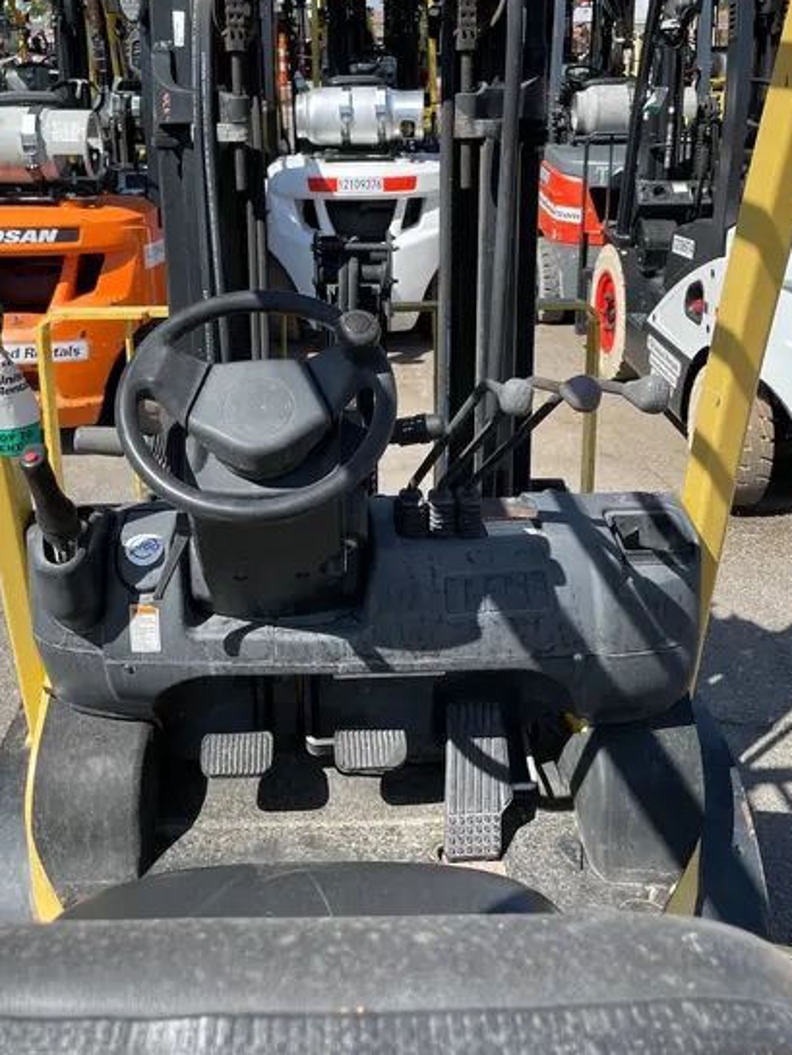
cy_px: 406
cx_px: 362
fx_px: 1067
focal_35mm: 35
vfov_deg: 52.1
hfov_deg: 40.7
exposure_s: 1/2132
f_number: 1.6
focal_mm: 4.2
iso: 32
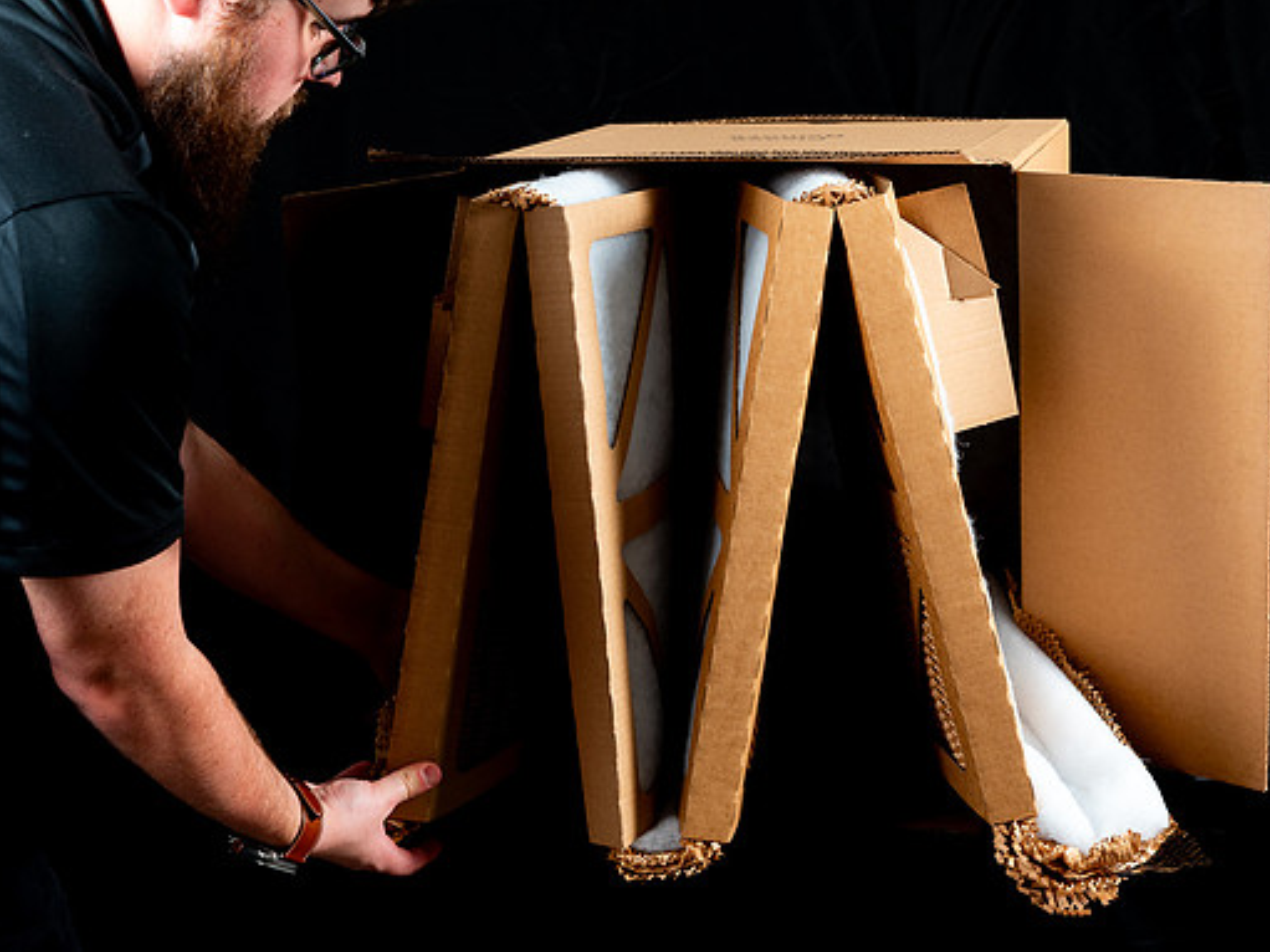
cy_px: 474
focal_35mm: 71
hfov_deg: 27.4
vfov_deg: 20.7
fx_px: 2604
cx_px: 693
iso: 160
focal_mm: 65
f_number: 8
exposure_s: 1/125
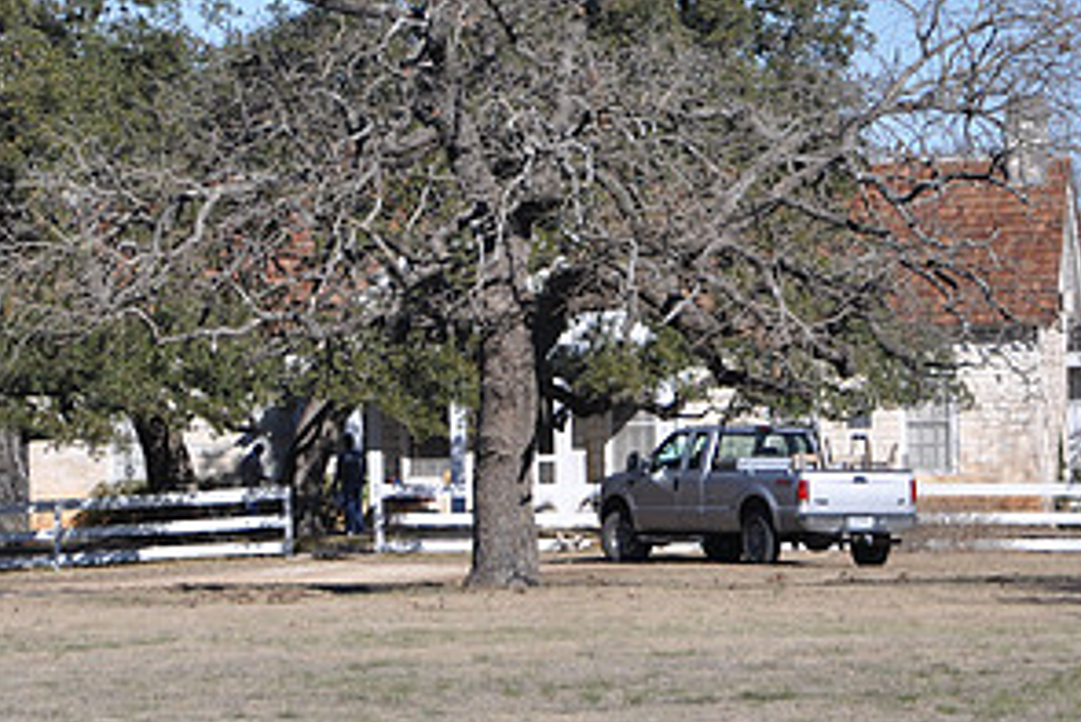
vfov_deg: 4.5
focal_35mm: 309
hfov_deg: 6.7
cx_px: 674
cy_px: 464
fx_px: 9282
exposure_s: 1/200
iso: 200
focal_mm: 105
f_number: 7.1
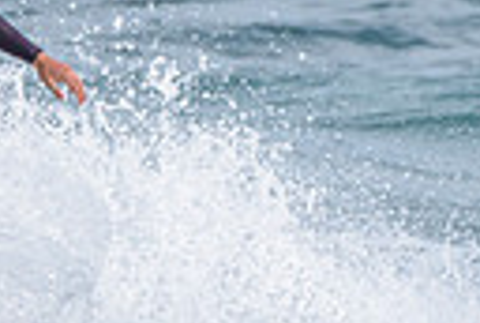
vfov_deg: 0.5
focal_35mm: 2771
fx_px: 37033
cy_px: 229
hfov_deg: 0.7
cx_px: -94
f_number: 5.6
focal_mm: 500
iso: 250
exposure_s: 1/2000
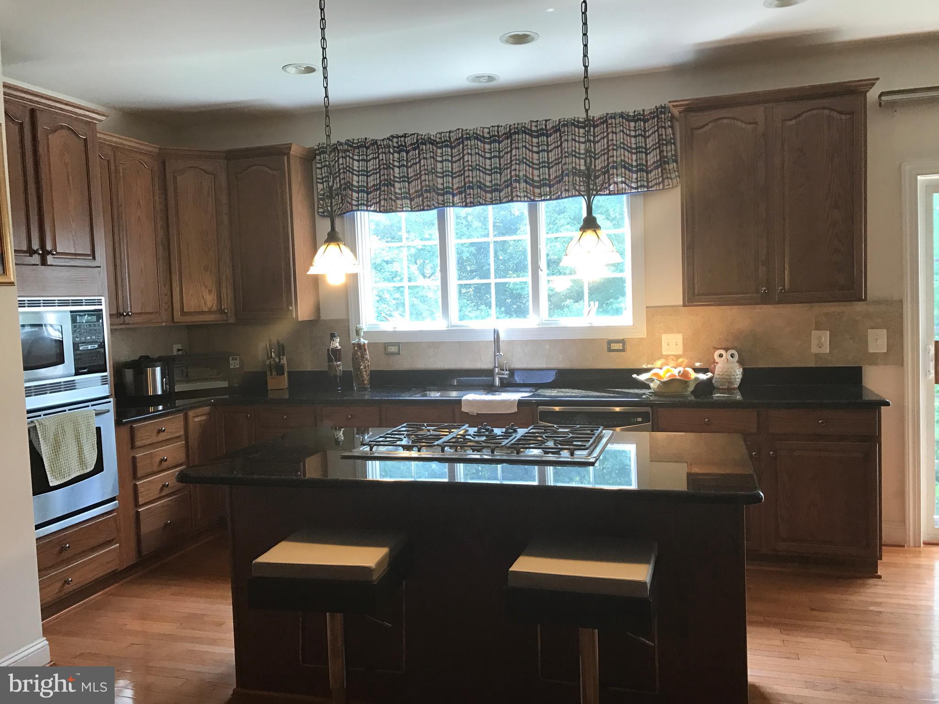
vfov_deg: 49.7
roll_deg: +1.1
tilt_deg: -5.2
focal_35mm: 28
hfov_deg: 63.4
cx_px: 470
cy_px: 352
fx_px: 760
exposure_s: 1/30
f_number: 1.8
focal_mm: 3.99
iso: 25
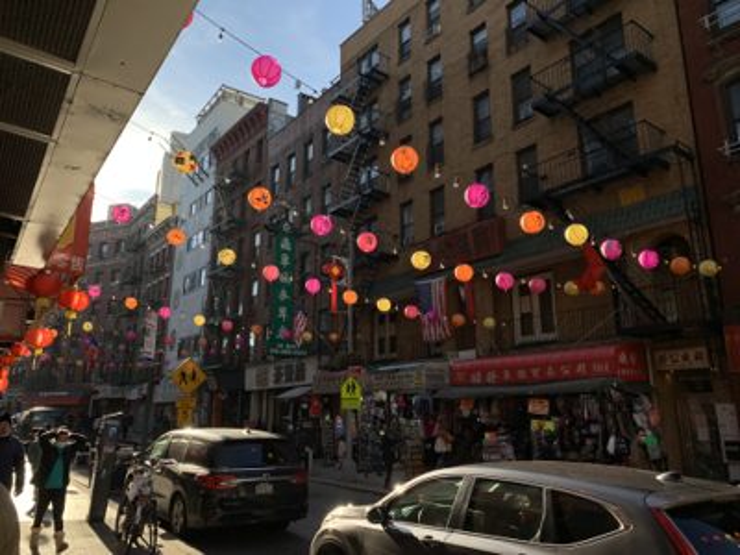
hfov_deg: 67.3
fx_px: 556
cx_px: 370
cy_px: 278
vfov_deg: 53.1
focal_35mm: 26
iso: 25
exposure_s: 1/2681
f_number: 1.8
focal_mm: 4.25
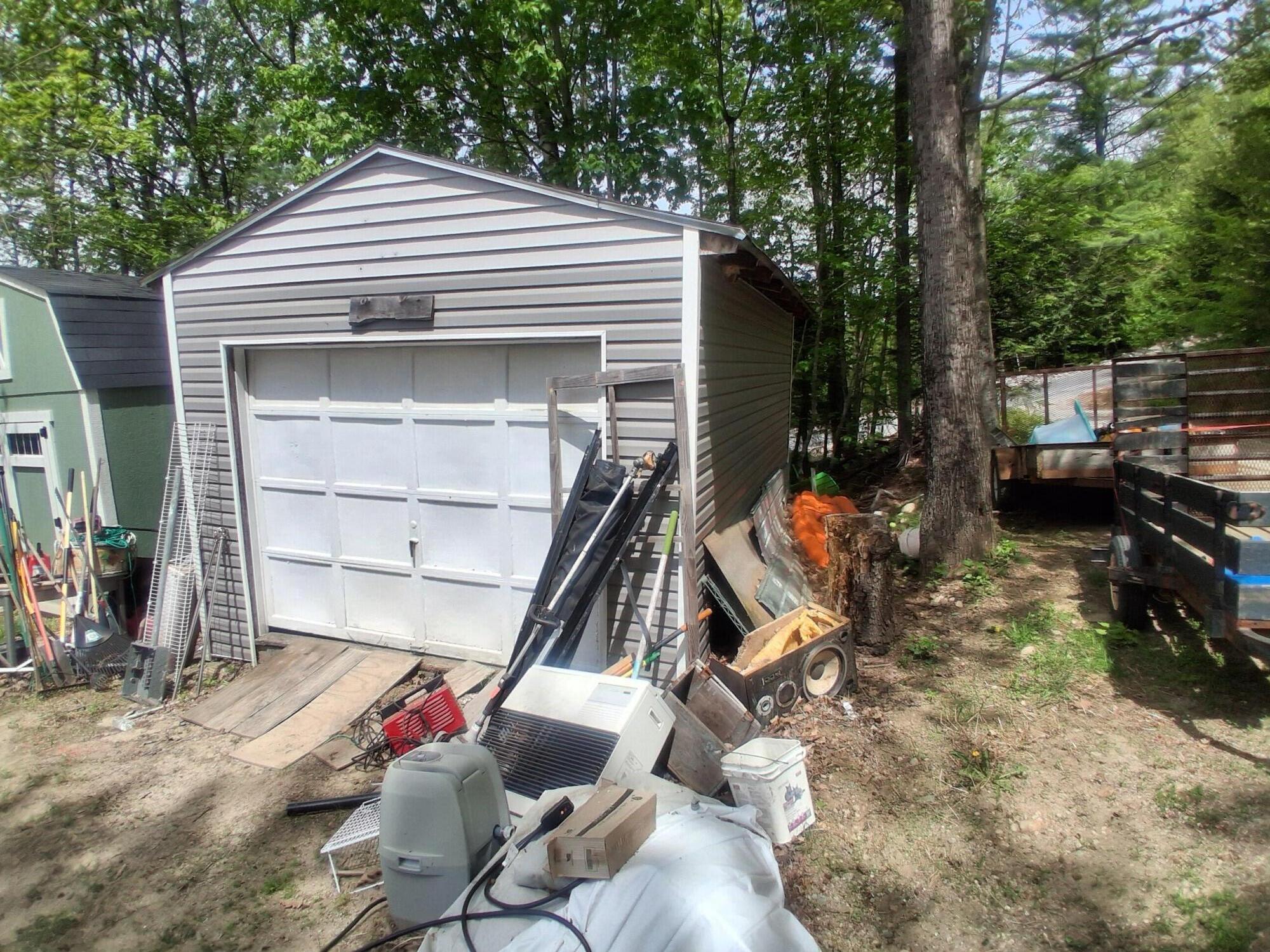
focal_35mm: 17
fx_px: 624
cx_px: 635
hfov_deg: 91.0
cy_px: 476
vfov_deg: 74.7
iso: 50
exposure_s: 1/1171
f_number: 2.2
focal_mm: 1.4
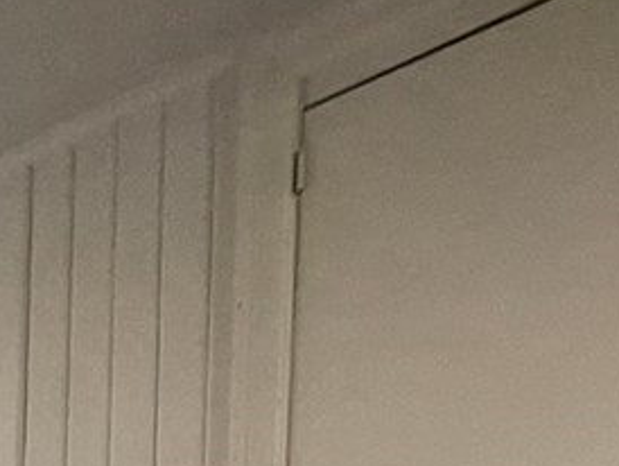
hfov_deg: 18.9
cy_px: 1312
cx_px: -307
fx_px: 1629
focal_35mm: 91
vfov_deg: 11.4
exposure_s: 1/60
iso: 640
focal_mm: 1.7
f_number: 2.2
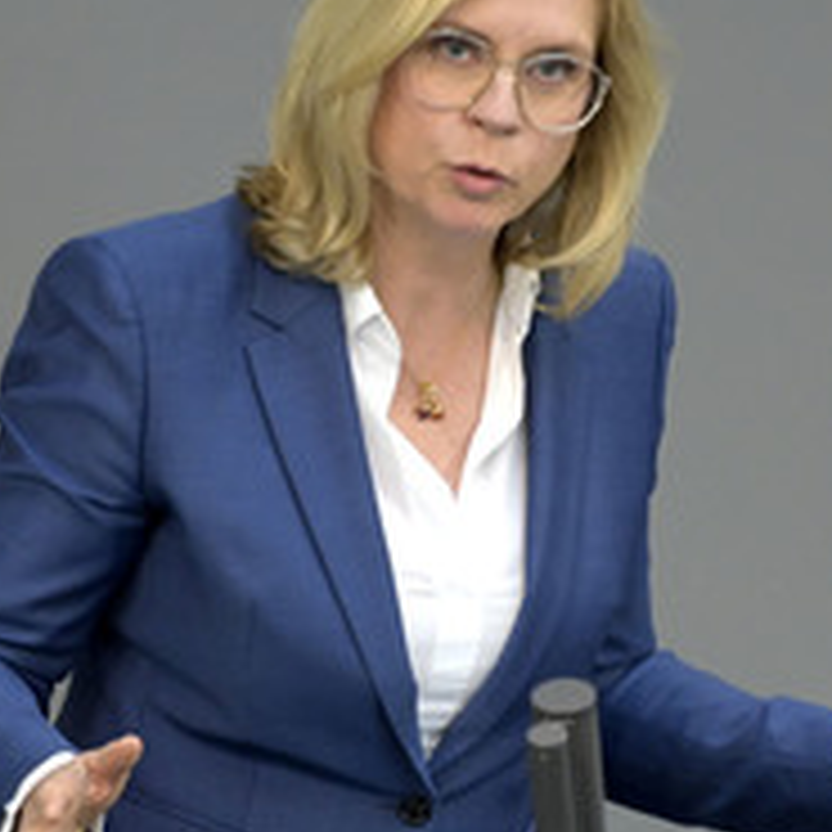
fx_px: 23658
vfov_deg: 2.0
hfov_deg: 2.0
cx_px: 438
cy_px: 445
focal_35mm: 870
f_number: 5.6
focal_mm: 420
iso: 8000
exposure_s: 1/500
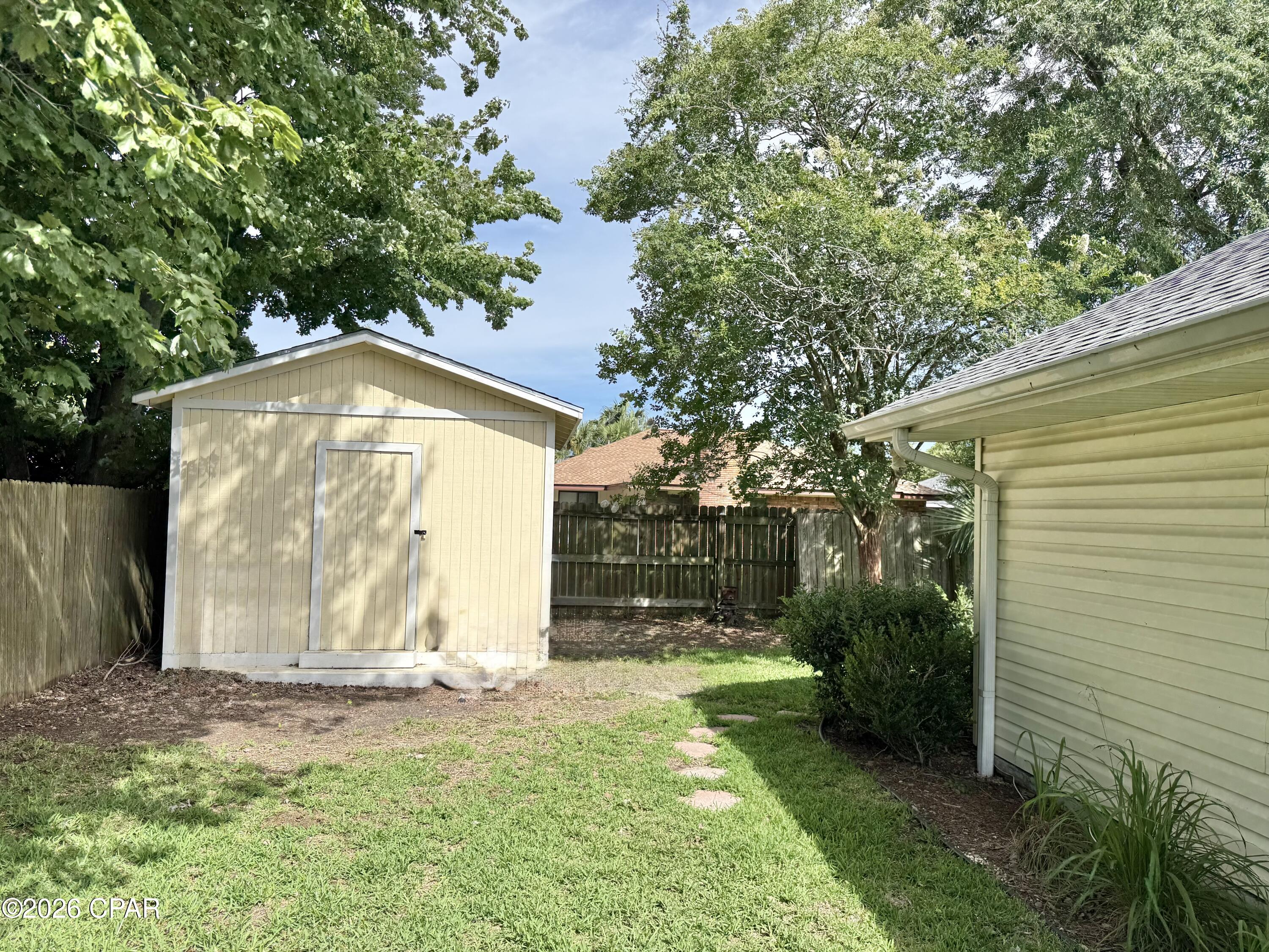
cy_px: 476
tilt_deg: +3.0
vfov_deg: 56.8
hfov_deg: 71.6
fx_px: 880
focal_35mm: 24
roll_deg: -1.8
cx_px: 634
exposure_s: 1/3425
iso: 80
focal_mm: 6.76
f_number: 1.78
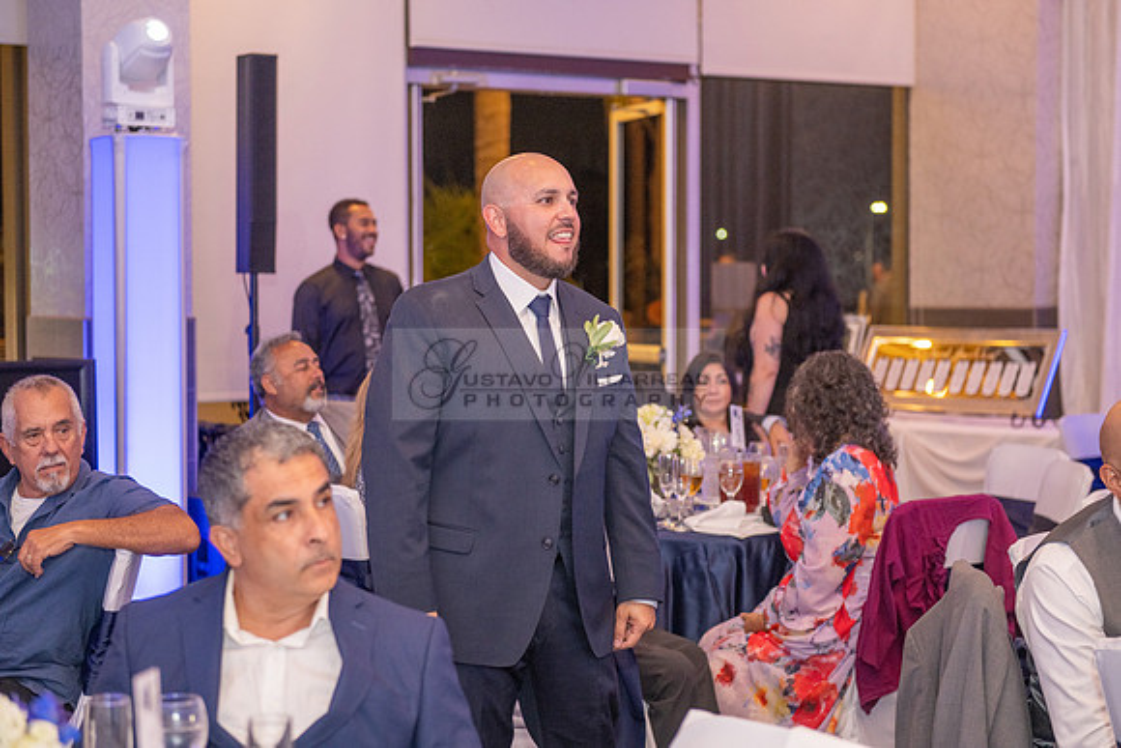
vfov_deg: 19.5
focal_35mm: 70
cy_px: 374
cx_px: 560
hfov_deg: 28.8
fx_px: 2180
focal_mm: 70
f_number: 3.5
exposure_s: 1/200
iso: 1600
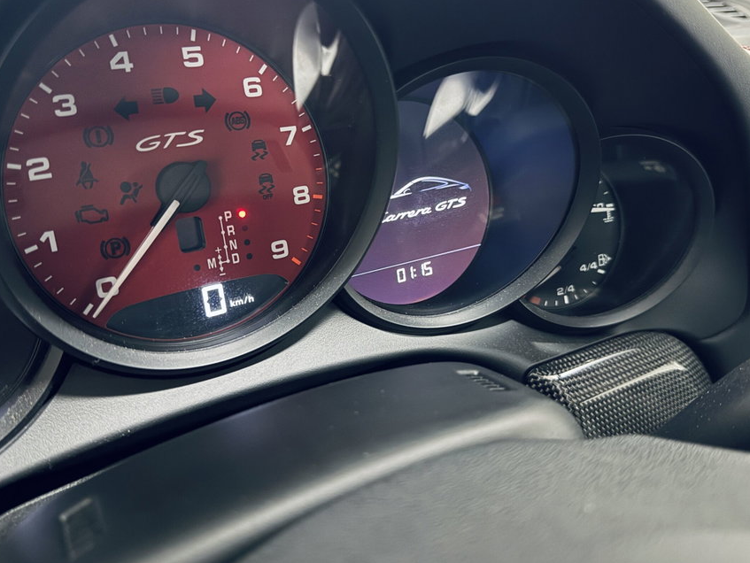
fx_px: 629
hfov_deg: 61.6
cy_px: 239
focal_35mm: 29
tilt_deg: -24.9
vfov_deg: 48.1
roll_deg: -1.1
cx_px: 390
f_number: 1.78
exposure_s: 1/17
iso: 1250
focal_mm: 6.76
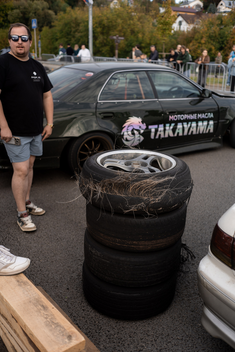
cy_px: 176
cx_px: 118
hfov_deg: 37.9
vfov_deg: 54.4
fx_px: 343
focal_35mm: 35
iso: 100
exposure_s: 1/1000
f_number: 2.2
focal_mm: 35
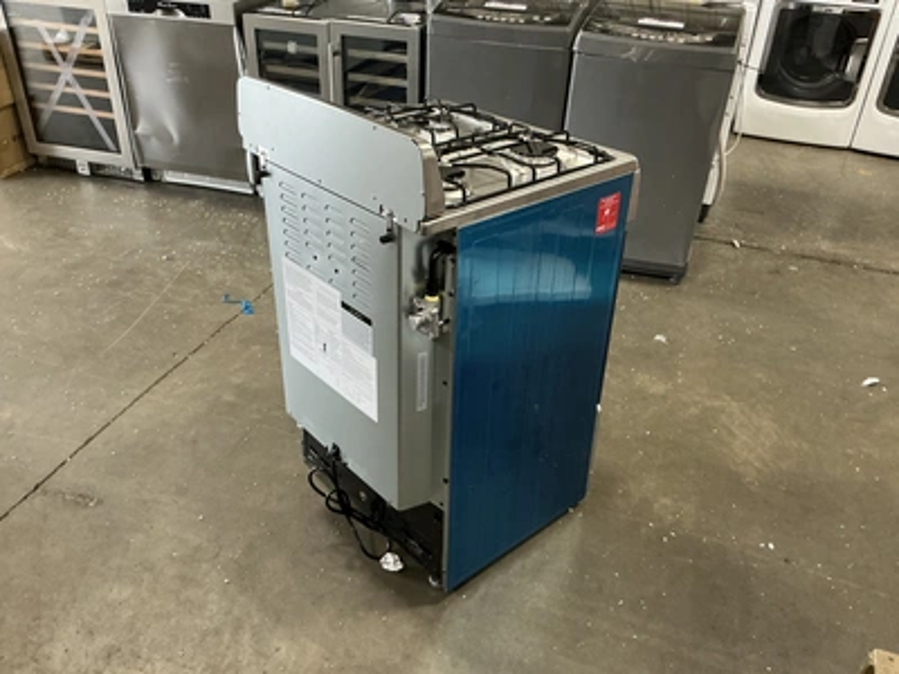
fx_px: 727
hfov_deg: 63.4
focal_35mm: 28
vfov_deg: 49.7
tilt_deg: -31.5
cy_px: 337
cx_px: 450
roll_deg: -3.4
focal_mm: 3
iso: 250
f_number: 1.8
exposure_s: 1/40
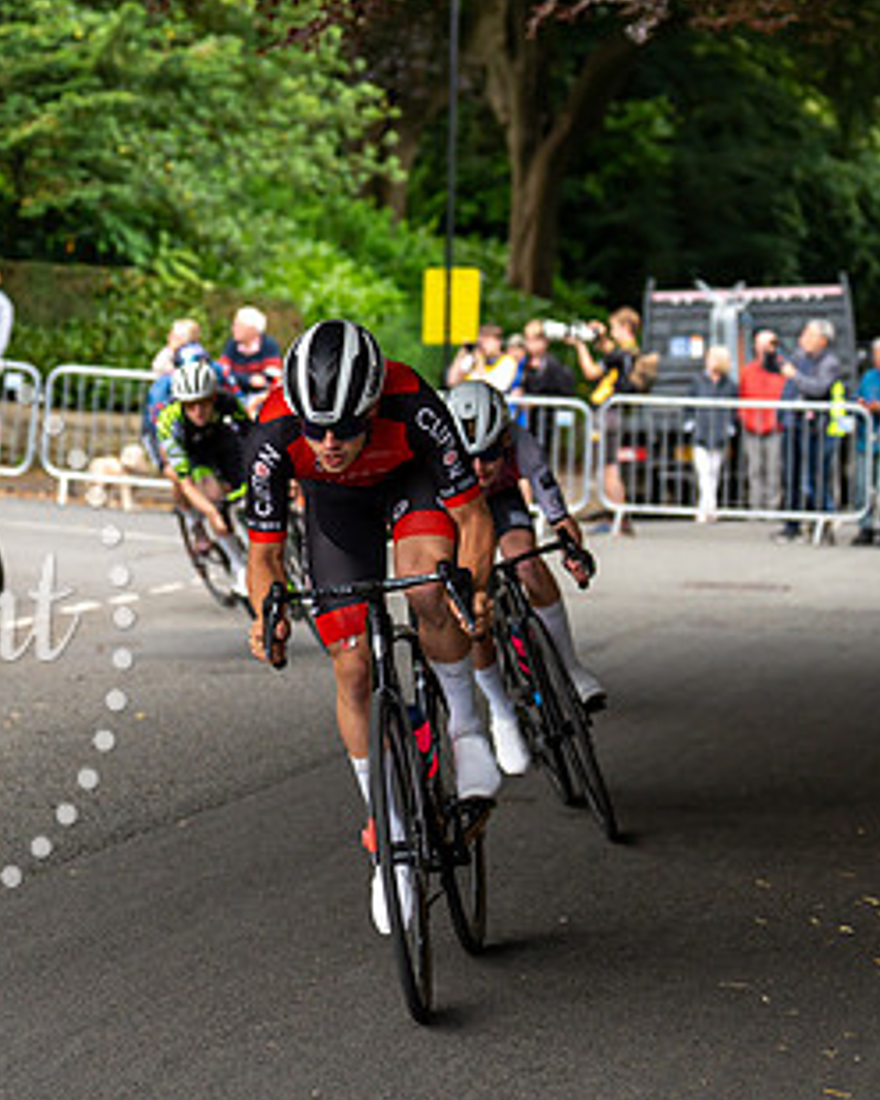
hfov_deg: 12.5
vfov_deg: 15.6
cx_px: 351
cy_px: 442
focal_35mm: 123
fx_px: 4004
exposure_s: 1/800
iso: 400
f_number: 2.8
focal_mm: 70
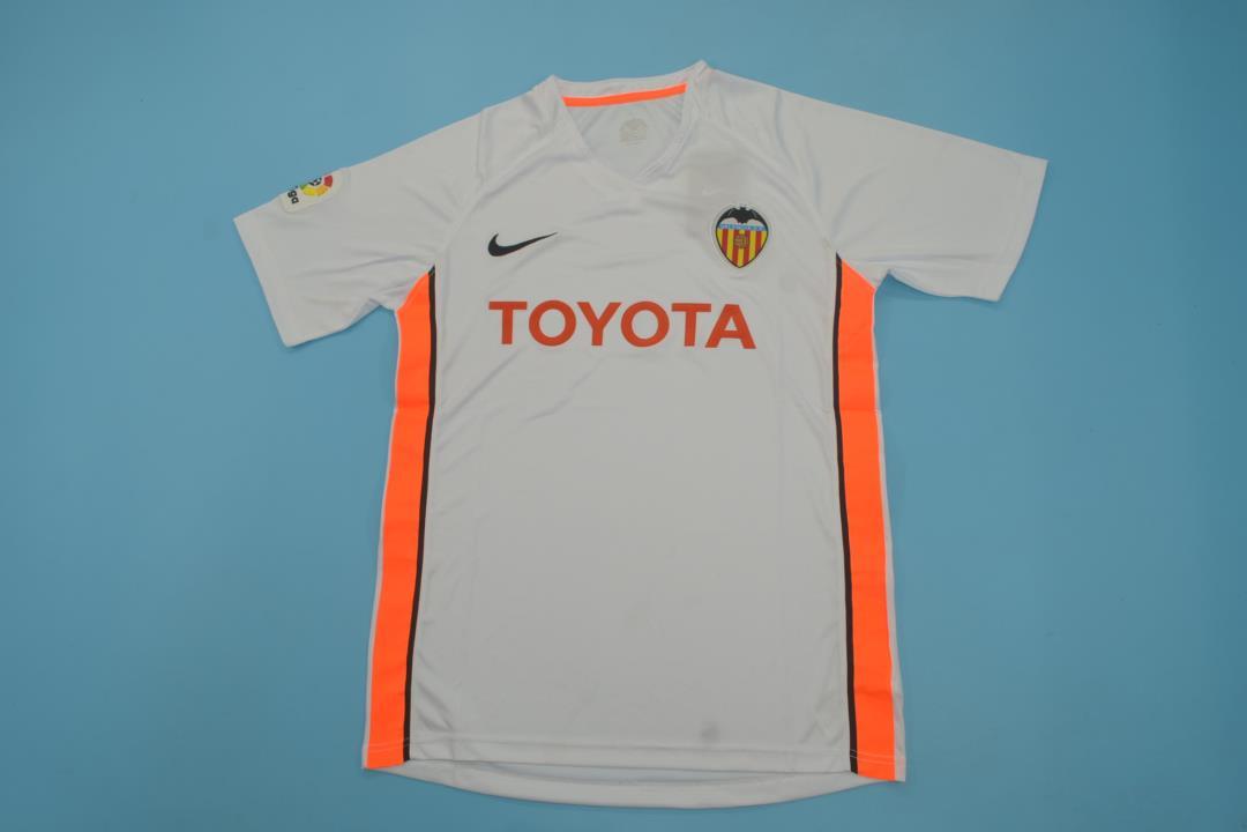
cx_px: 624
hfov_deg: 61.9
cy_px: 416
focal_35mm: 30
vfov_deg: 43.6
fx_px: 1039
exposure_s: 1/60
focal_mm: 20
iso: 200
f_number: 8
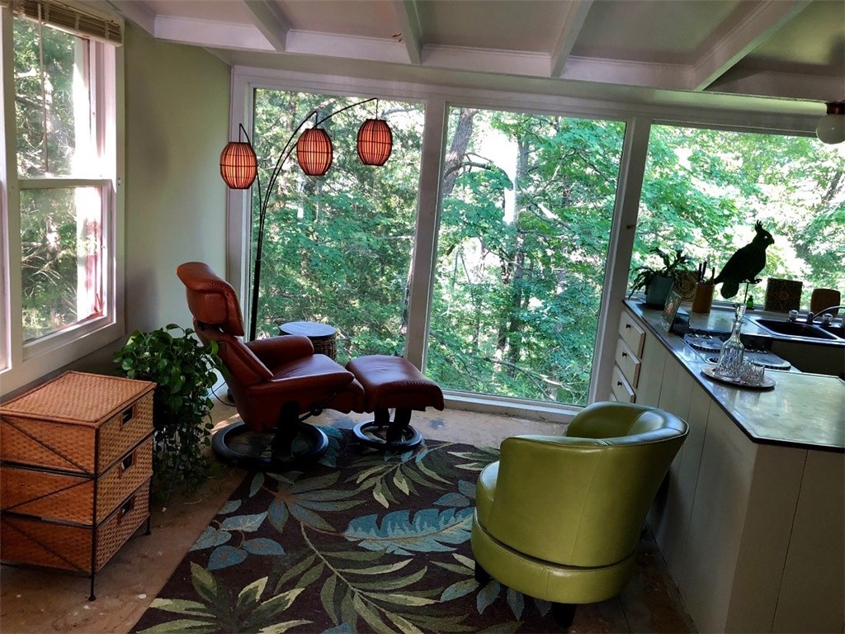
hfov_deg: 63.4
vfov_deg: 49.7
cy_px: 317
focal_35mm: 28
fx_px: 683
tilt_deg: -13.5
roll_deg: -3.4
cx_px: 422
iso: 32
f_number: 1.8
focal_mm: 3.99
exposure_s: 1/30
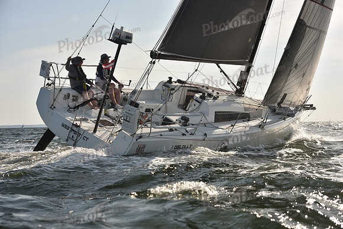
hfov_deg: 28.8
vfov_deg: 19.5
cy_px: 114
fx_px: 667
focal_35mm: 70
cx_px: 172
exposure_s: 1/640
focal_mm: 70
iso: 250
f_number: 5.6
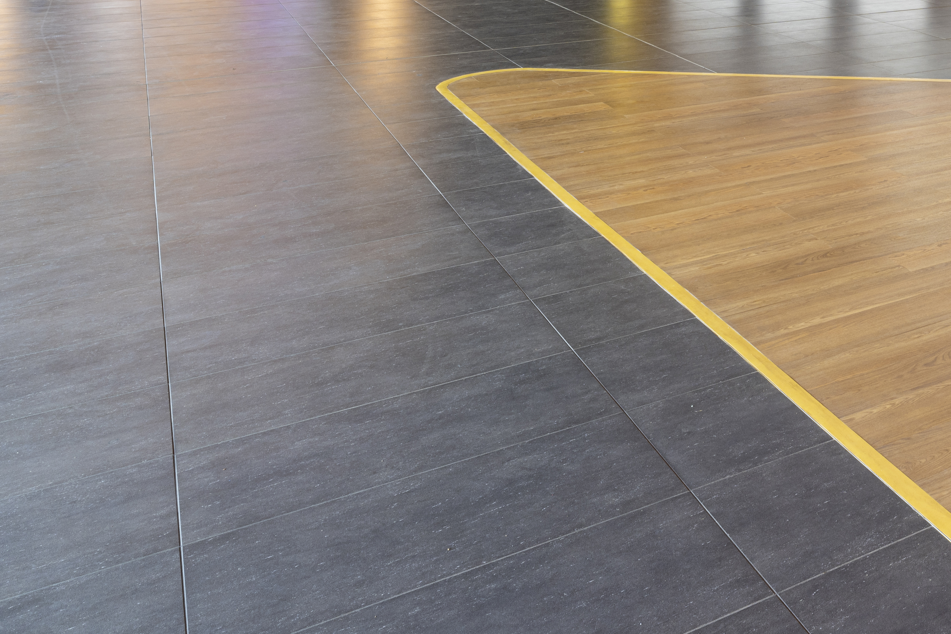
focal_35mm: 42
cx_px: 1085
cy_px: -142
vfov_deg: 27.7
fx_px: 1109
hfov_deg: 37.5
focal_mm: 15
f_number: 11
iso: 50
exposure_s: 1
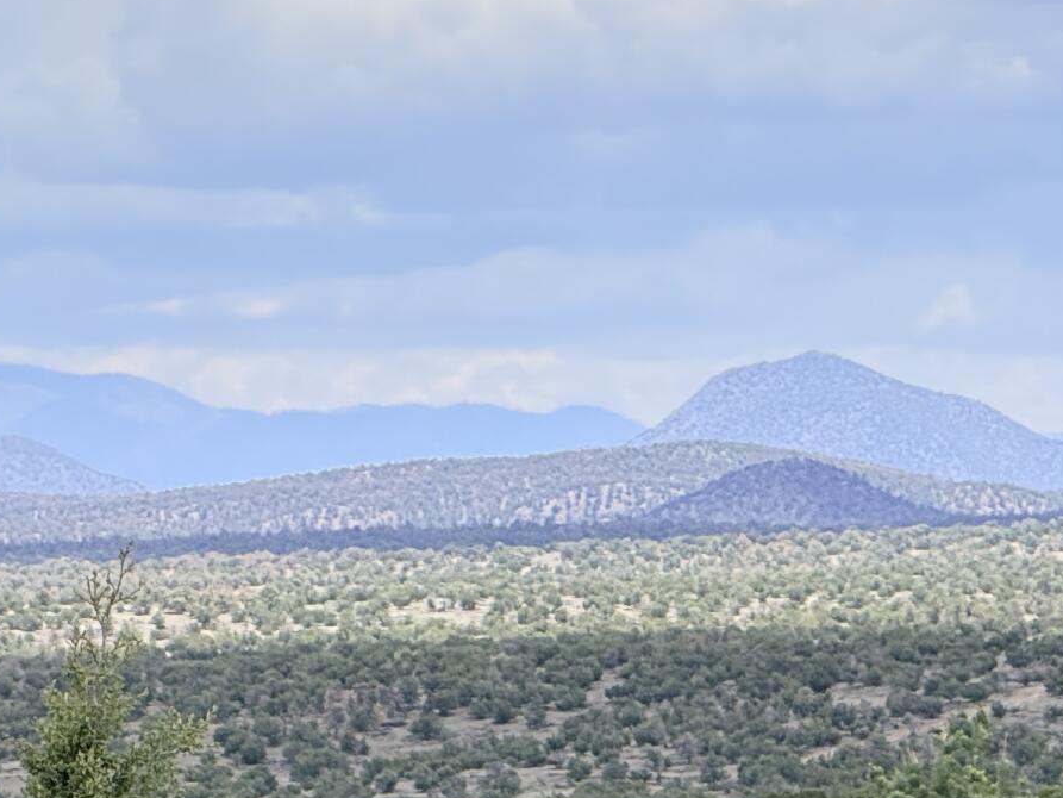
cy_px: 398
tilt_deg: +1.5
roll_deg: +0.3
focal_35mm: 403
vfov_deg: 3.7
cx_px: 227
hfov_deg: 4.9
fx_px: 12377
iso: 64
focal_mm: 15.66
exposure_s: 1/793
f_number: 2.8
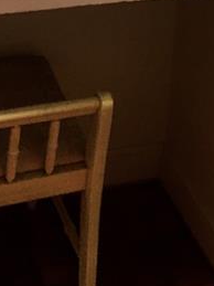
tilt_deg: -14.8
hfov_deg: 17.0
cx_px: 32
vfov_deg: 20.0
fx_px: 709
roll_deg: -0.8
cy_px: -131
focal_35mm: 86
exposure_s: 1/30
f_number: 2.2
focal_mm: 4.15
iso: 80
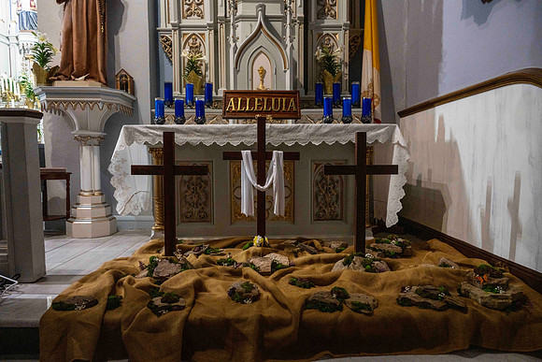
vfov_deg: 53.2
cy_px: 181
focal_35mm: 24
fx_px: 361
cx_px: 271
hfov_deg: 73.7
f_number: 5.6
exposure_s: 1/60
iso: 6400
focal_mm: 24
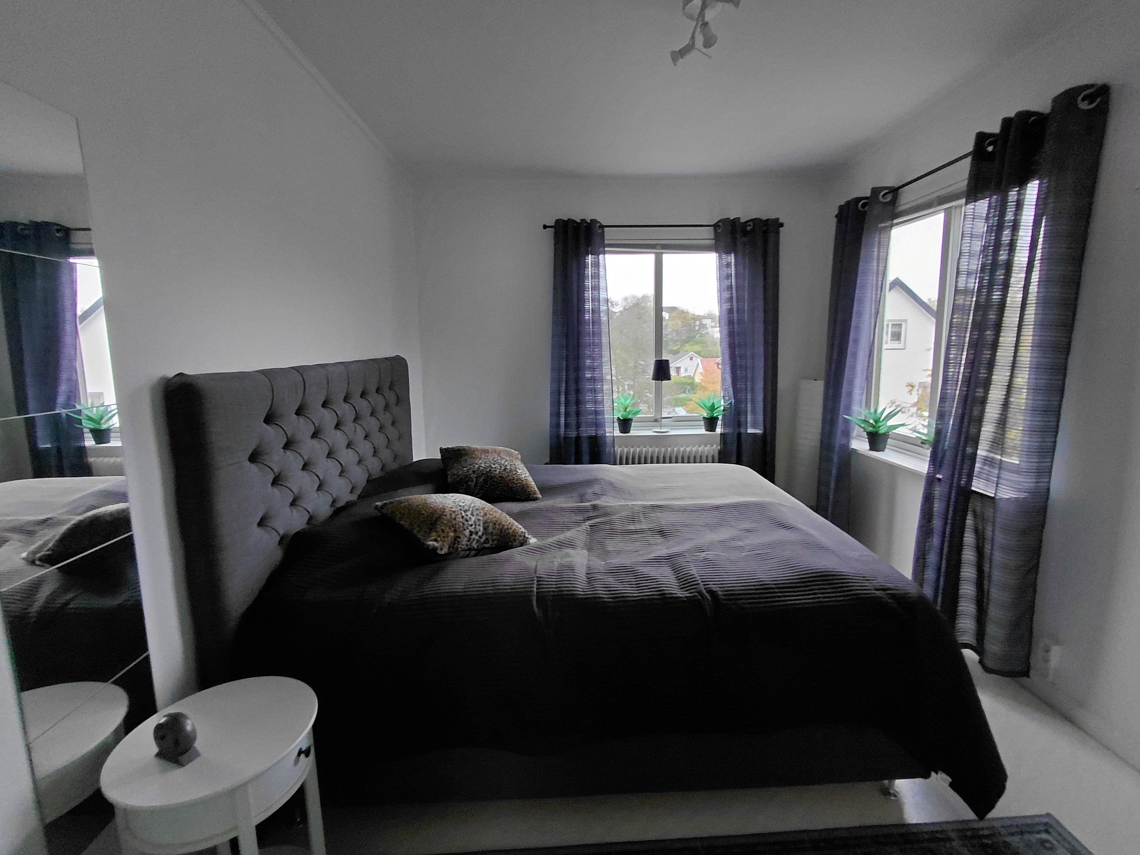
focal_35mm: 16
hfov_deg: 94.5
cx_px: 570
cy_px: 428
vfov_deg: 78.1
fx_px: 527
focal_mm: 1.64
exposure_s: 1/24
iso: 400
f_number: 2.2
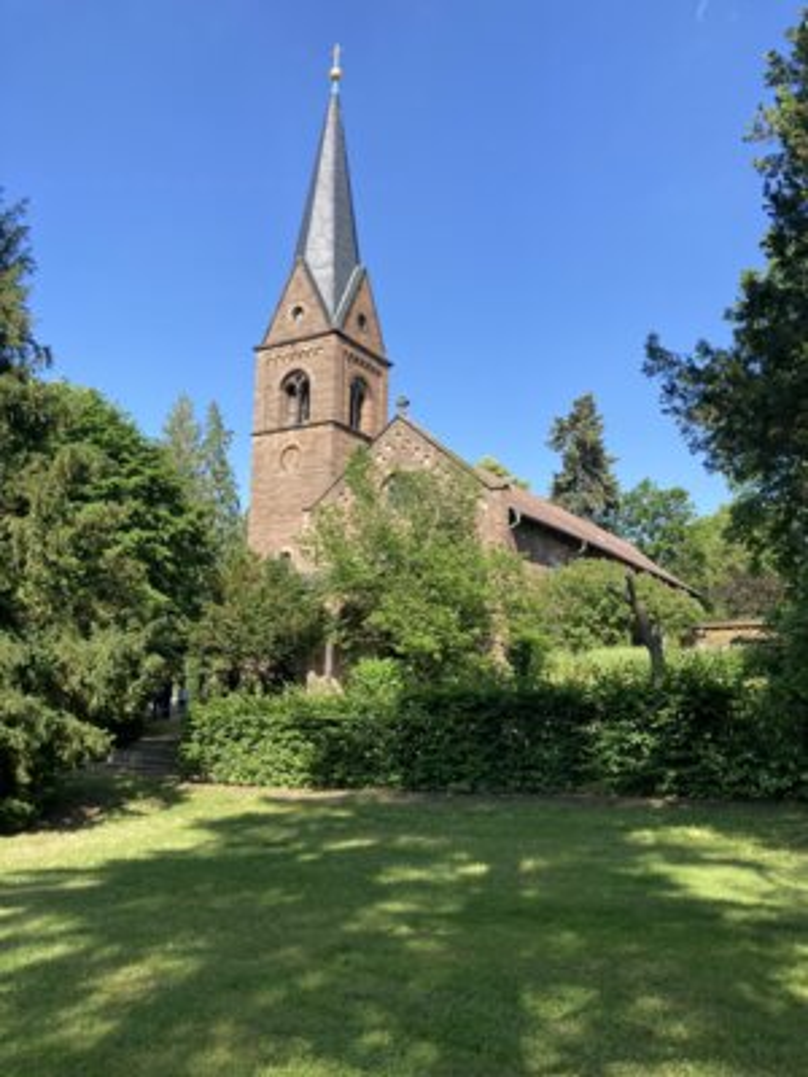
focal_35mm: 28
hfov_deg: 49.7
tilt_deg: +11.8
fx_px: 871
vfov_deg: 63.4
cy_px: 538
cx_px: 404
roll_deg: -0.4
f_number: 1.8
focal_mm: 3.99
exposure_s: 1/960
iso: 20
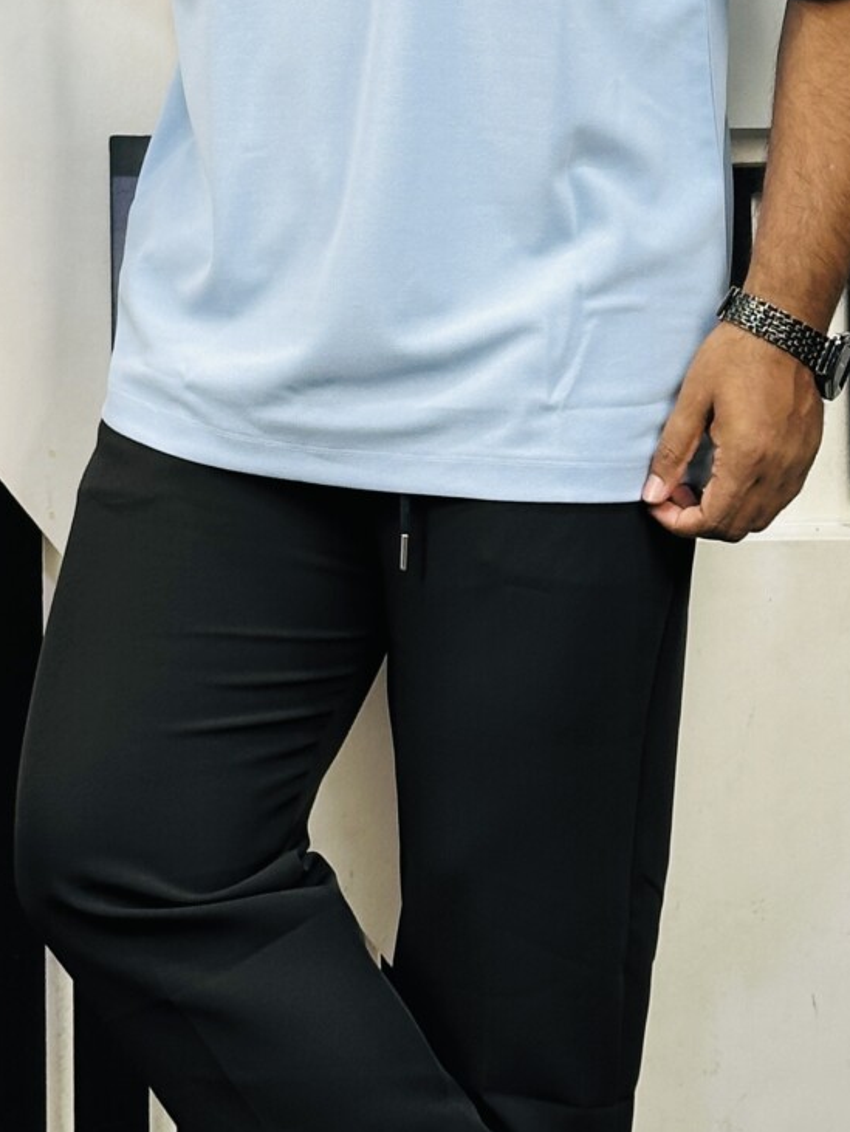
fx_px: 4122
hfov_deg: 11.8
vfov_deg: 15.1
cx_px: 328
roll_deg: -0.9
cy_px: -192
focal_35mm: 126
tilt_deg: -4.0
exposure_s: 1/100
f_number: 1.78
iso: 64
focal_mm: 6.86
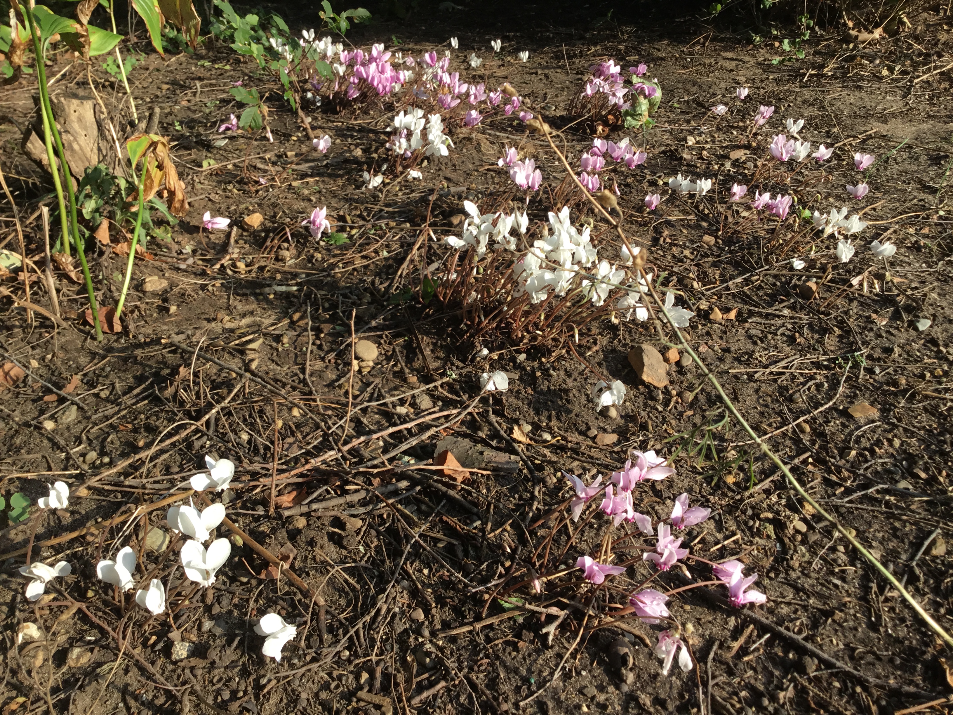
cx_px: 476
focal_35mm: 31
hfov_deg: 58.4
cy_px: 358
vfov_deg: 45.4
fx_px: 853
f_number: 2.4
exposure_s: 1/313
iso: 25
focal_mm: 3.3
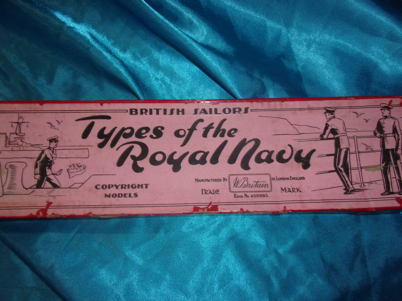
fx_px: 325
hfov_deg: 63.4
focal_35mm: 28
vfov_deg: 49.7
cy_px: 150
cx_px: 201
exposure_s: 1/34
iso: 160
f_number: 3.9
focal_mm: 5.1
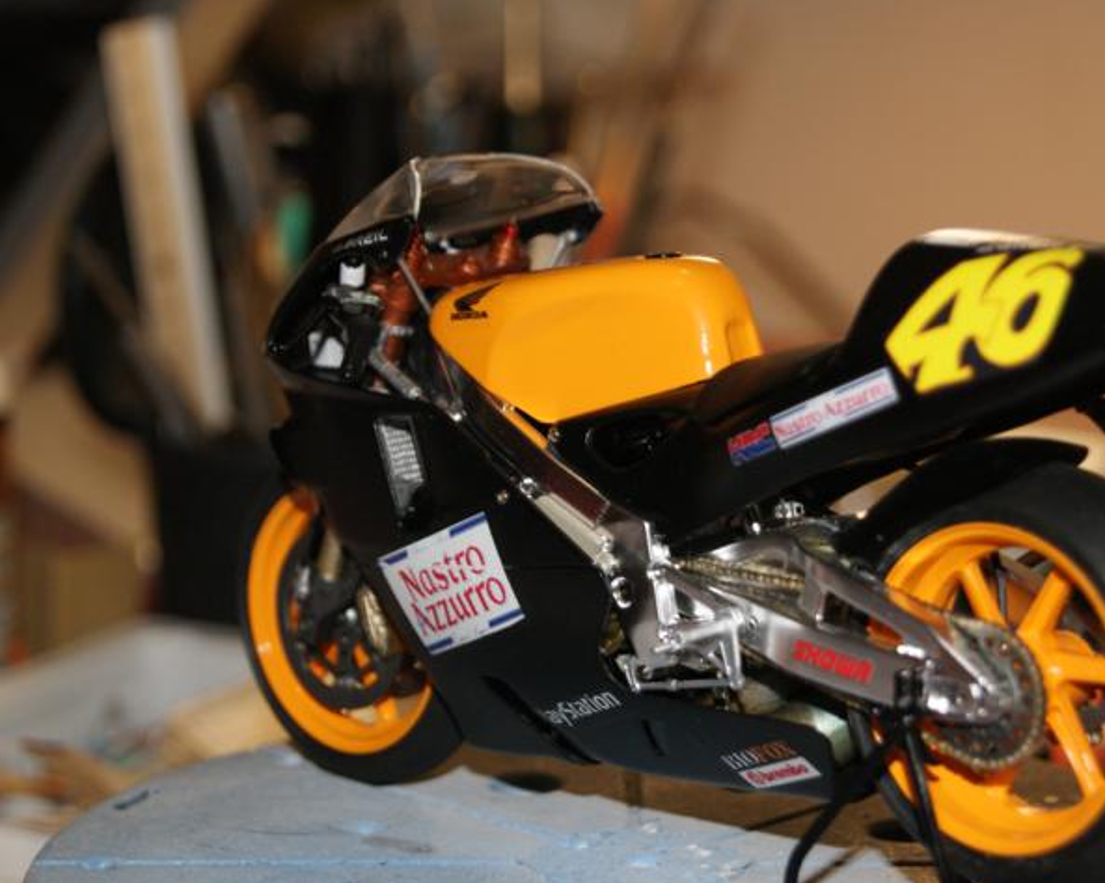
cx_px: 656
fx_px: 3421
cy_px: 482
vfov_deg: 14.7
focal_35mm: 105
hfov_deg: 18.3
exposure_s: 1/80
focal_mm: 55
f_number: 5.6
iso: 400
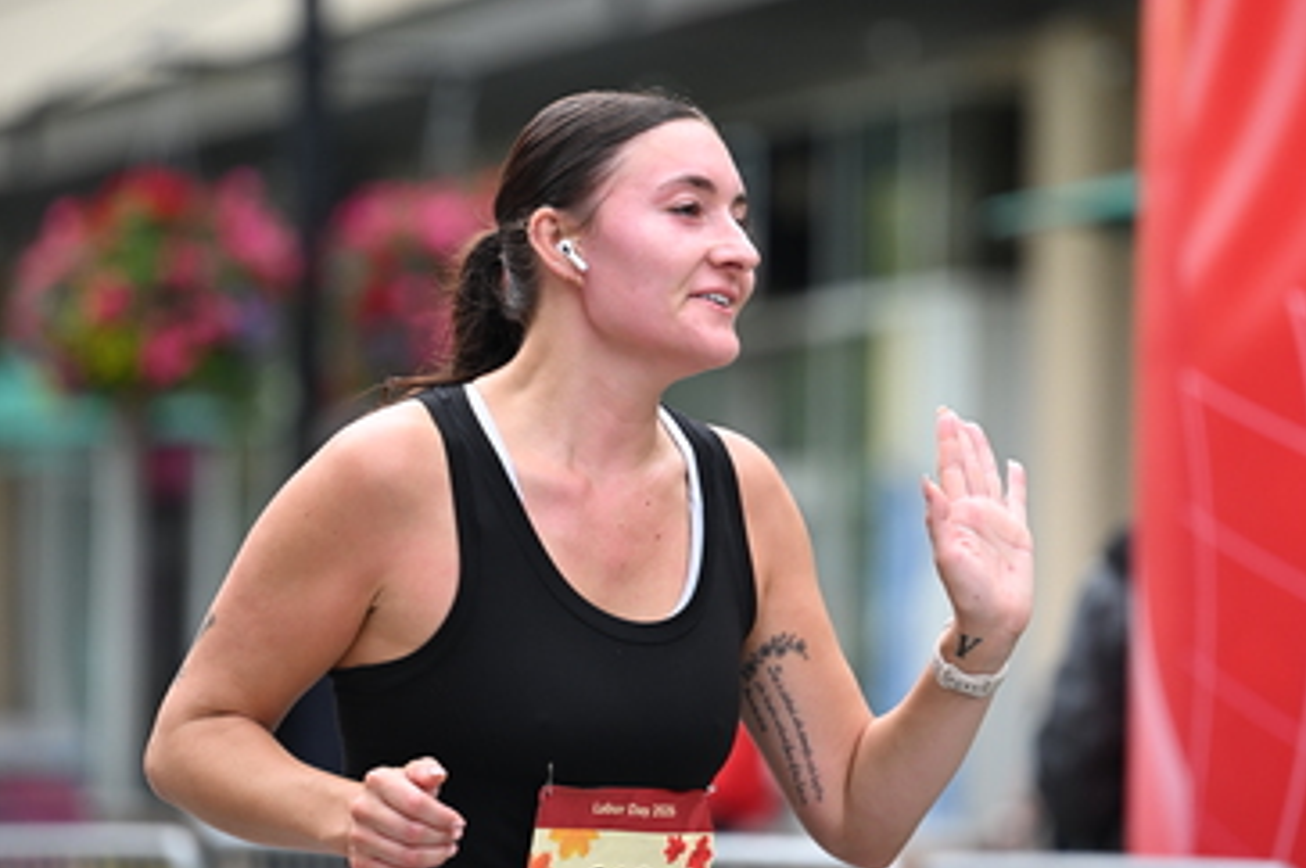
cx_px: 651
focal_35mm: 242
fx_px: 8771
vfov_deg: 5.7
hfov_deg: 8.5
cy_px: 423
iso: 640
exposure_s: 1/2000
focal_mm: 160
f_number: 2.8
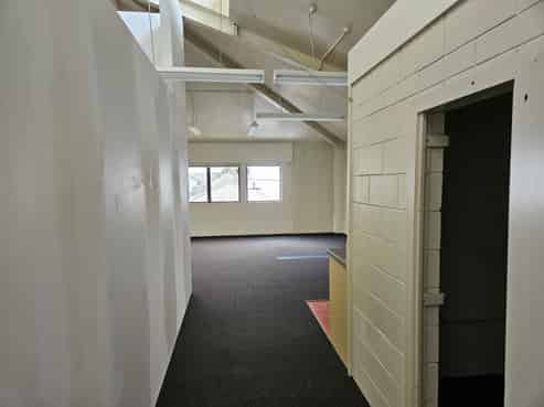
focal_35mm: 23
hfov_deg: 74.0
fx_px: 361
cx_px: 272
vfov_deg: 58.8
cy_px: 204
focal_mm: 5.4
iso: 400
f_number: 1.8
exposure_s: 1/142
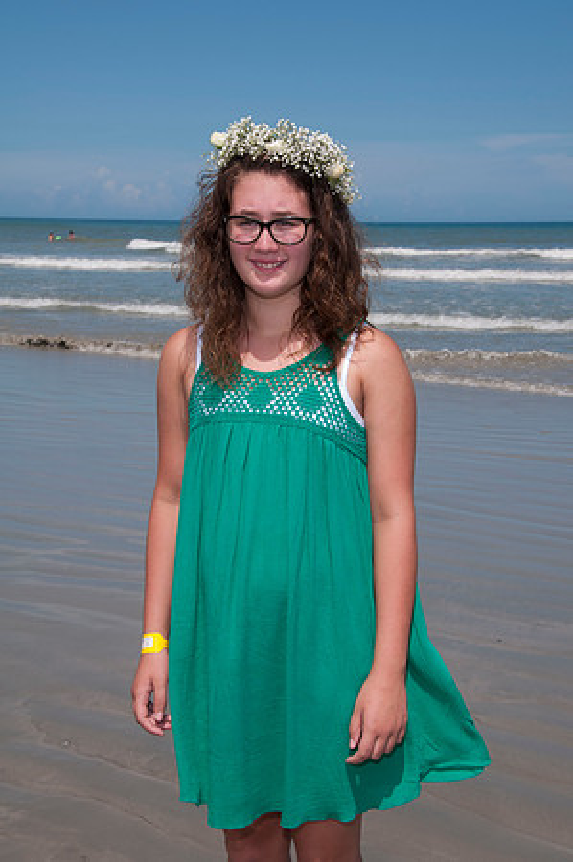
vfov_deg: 33.4
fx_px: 1436
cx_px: 286
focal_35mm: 60
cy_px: 431
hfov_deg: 22.6
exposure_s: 1/250
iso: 100
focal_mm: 40
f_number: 11
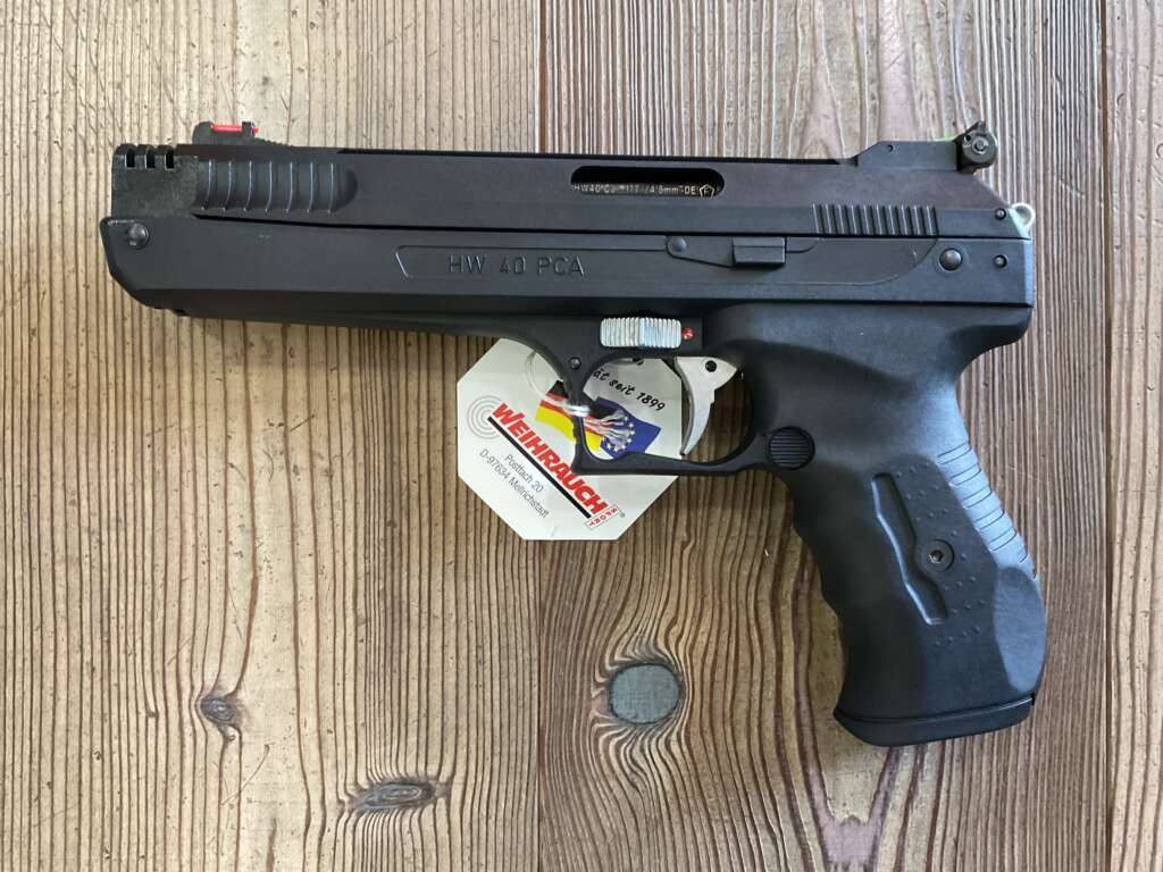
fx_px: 974
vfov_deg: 48.2
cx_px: 582
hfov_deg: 61.7
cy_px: 436
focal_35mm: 29
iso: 200
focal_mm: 3
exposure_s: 1/50
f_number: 1.8
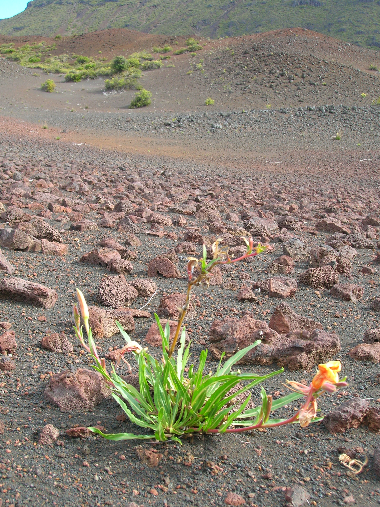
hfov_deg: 30.9
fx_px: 688
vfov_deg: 40.4
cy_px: 256
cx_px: 194
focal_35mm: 47
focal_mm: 7.7
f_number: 5.4
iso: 50
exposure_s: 1/70
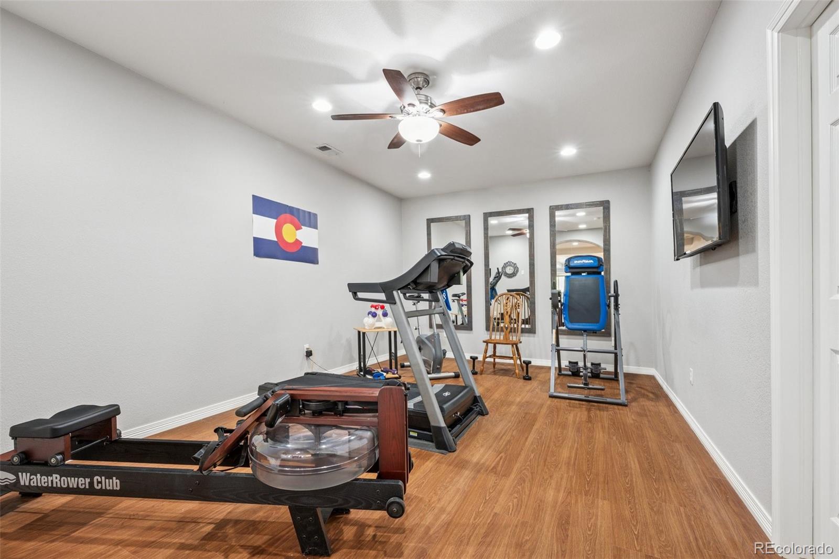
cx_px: 420
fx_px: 349
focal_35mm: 15
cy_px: 280
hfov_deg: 100.4
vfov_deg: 77.3
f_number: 11
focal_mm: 15
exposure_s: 1/2.5
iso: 800
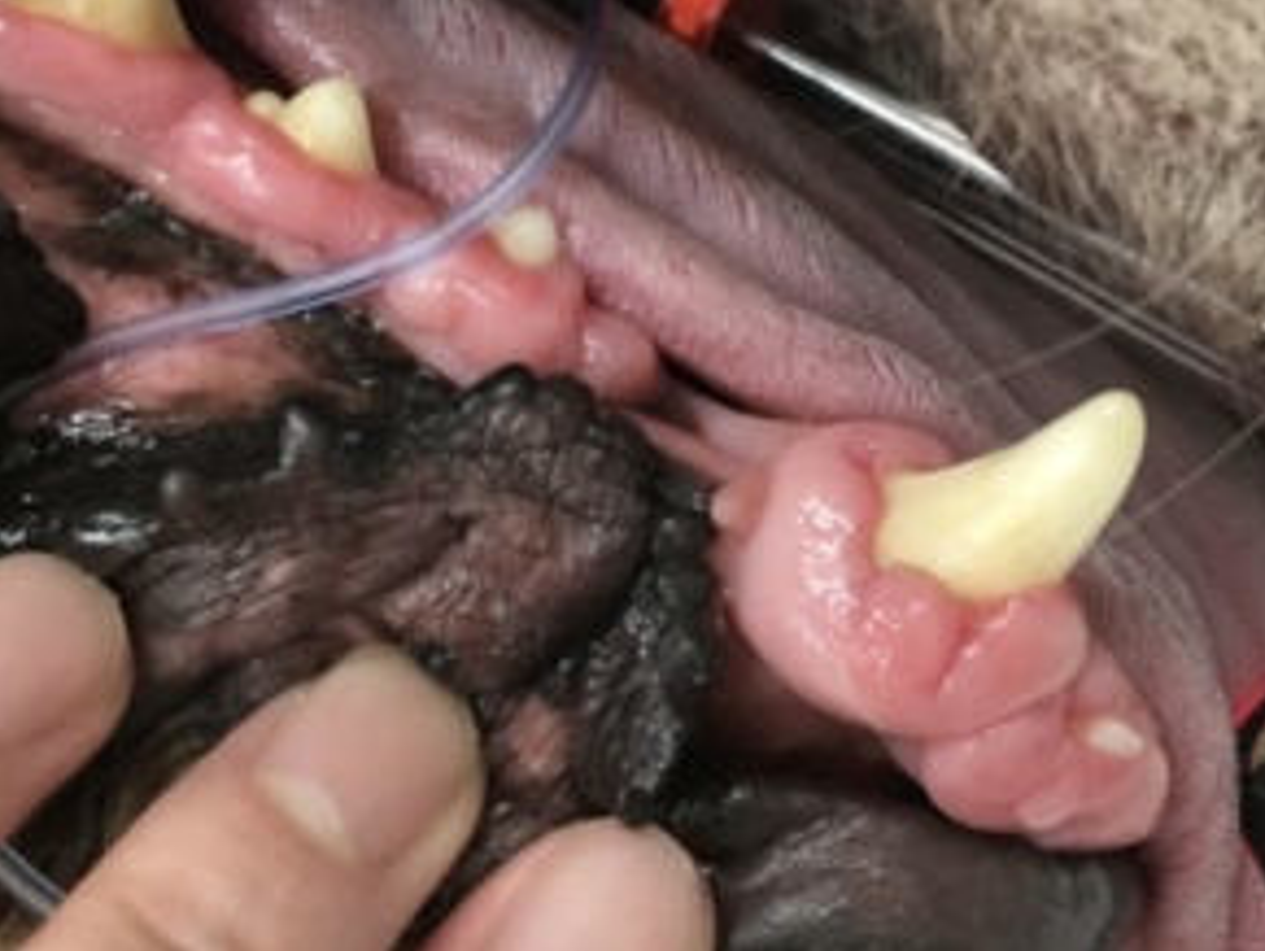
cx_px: 624
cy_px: 301
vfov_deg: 35.6
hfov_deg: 46.8
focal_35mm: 40
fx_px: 1463
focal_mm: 4.15
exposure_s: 1/30
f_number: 2.2
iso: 80
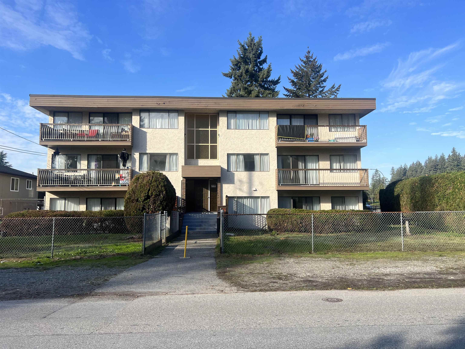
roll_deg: +0.2
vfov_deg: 53.1
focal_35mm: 26
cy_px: 174
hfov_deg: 67.3
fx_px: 349
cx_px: 232
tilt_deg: +4.1
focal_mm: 5.7
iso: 50
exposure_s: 1/2571
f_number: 1.5
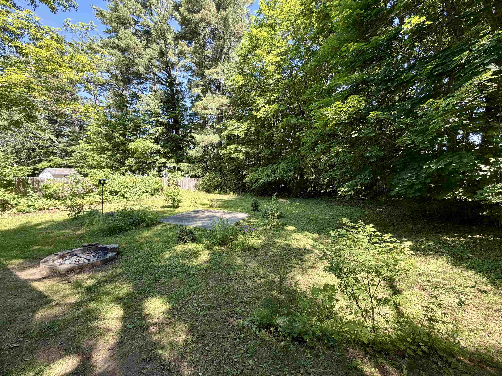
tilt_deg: -4.4
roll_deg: -0.2
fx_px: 203
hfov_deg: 102.1
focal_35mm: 14
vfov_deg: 85.7
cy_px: 188
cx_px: 251
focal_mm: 2.22
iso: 40
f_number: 2.2
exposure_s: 1/177
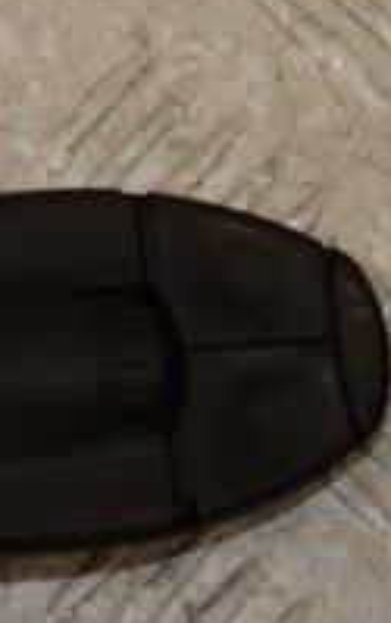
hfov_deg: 5.9
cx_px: -216
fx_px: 3754
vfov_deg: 9.5
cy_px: 332
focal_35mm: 221
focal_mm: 48
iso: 800
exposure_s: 1/200
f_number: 9
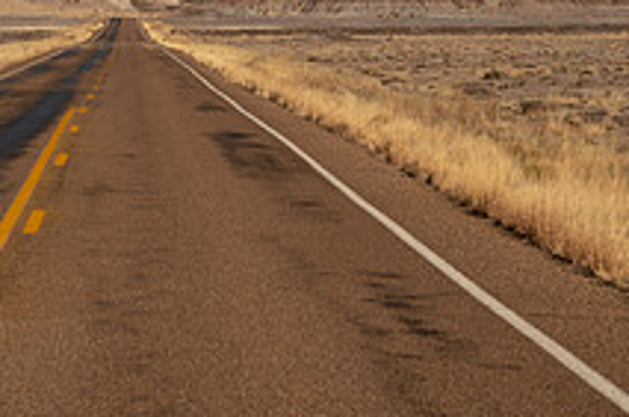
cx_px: 93
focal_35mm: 190
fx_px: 3312
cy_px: -136
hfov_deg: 10.8
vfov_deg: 7.1
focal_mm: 68
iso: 200
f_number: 8
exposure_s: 1/1000
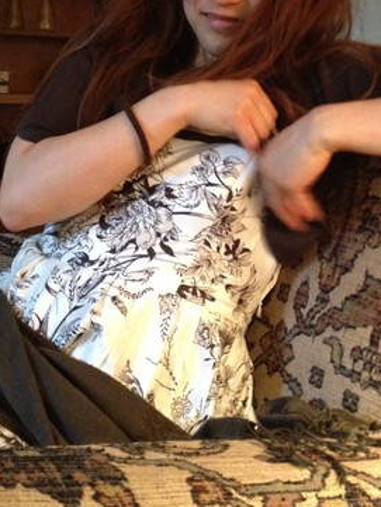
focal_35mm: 62
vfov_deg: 30.3
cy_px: 86
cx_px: 187
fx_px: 909
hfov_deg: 23.7
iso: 500
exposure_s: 1/15
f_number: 2.4
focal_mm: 4.28
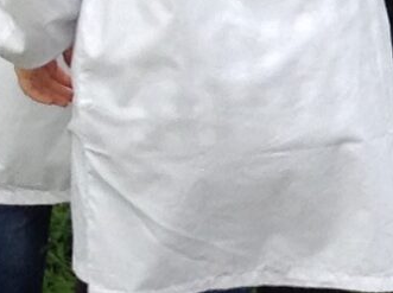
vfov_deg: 5.8
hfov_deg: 7.5
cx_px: 784
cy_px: 82
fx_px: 2890
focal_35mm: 255
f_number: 2.4
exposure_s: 1/164
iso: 25
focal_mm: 3.3
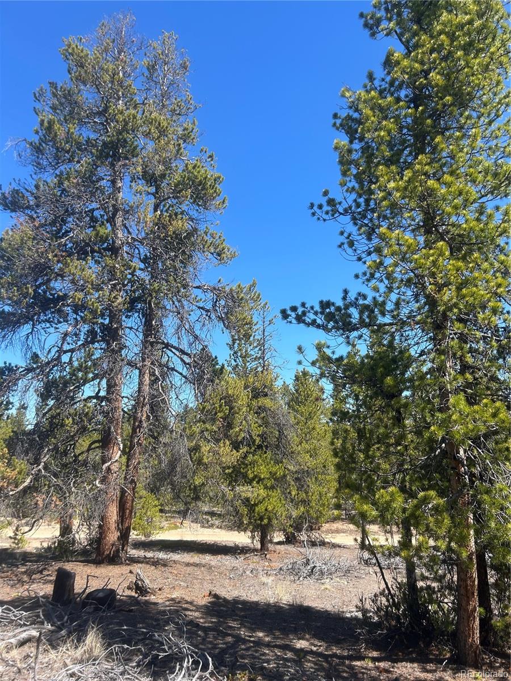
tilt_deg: +12.0
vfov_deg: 67.3
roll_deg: +0.3
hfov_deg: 53.1
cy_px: 340
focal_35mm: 26
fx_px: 512
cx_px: 256
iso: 50
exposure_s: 1/1698
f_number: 1.5
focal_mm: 5.7
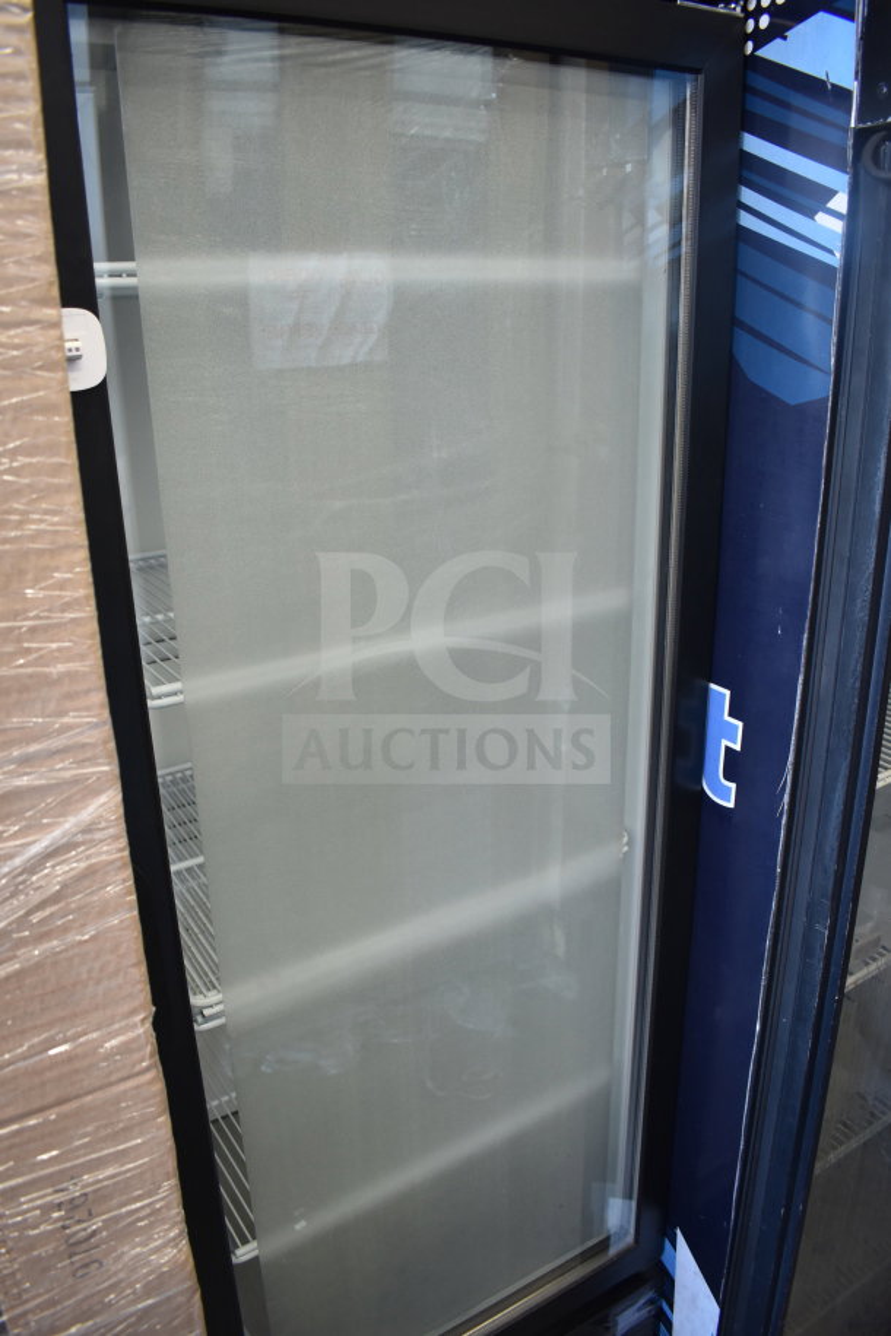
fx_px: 1002
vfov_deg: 67.4
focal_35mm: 27
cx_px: 446
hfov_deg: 47.9
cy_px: 668
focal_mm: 18
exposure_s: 1/30
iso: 720
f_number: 3.5
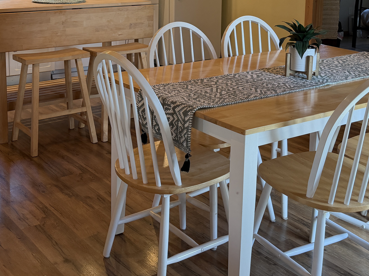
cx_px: 160
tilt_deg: -8.4
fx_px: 544
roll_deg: -0.4
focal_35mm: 51
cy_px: 35
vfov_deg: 27.7
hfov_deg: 37.4
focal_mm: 6.76
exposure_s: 1/198
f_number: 1.78
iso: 200
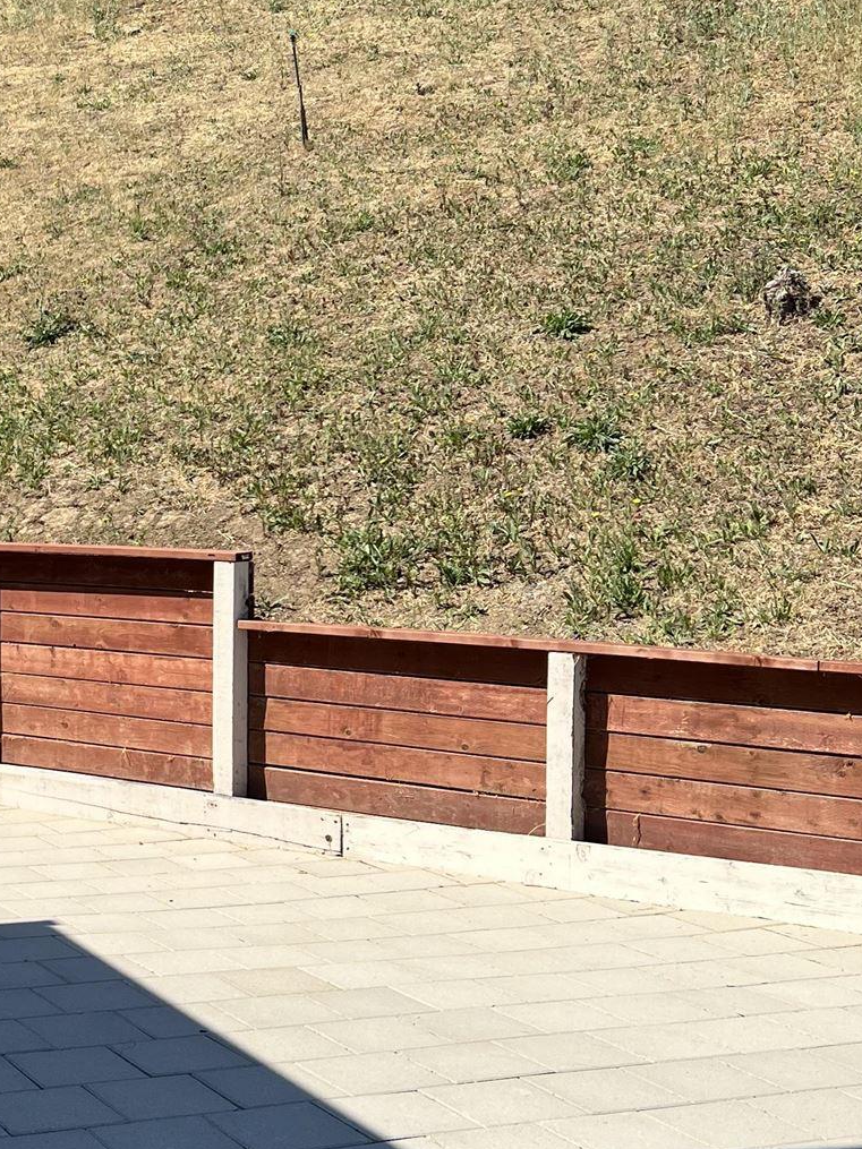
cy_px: 464
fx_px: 1959
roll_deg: +1.1
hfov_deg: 23.7
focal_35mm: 59
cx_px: -15
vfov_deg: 32.6
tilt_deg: +1.6
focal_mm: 5.7
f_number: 1.5
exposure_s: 1/4831
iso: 50
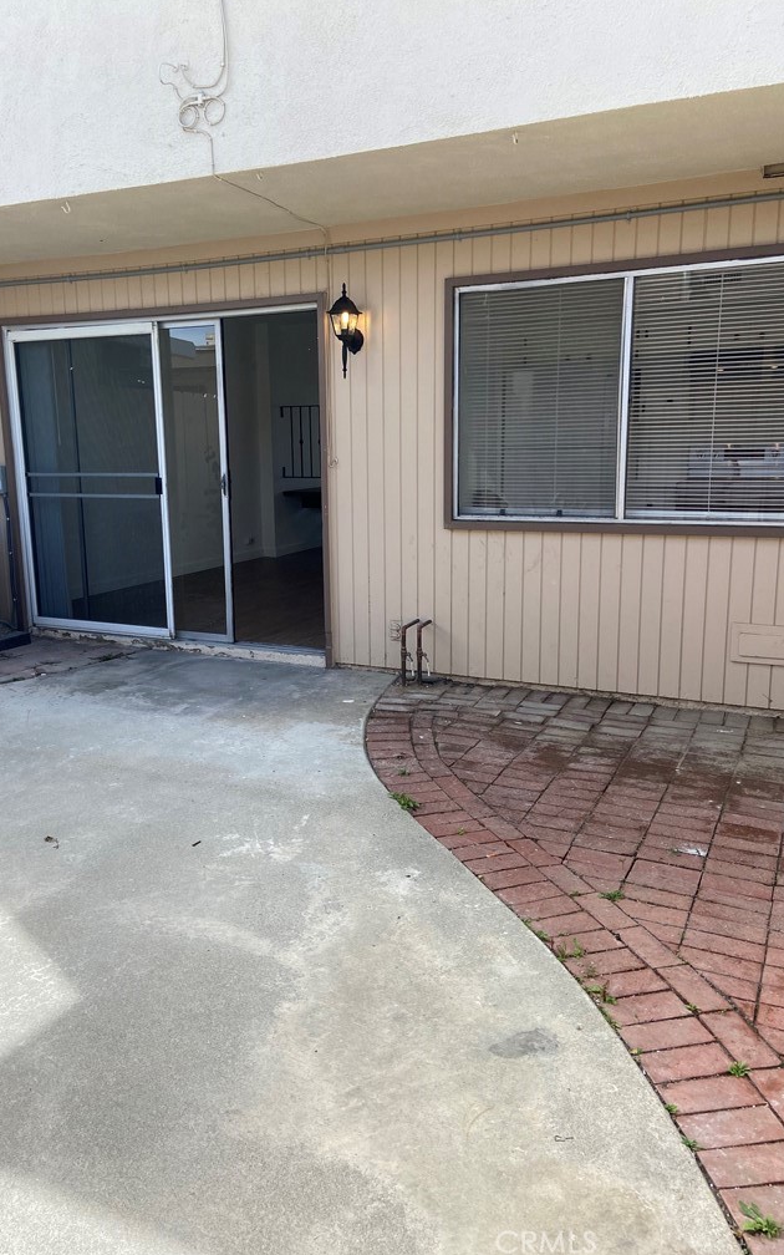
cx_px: 358
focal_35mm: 28
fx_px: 957
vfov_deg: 66.5
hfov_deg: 44.5
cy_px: 623
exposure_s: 1/1170
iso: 32
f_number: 1.8
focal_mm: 4.25
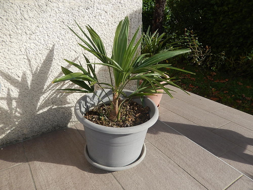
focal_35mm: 25
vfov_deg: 54.9
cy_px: 95
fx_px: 183
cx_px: 126
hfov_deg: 69.4
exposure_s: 1/1000
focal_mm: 4.5
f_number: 3.4
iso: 125
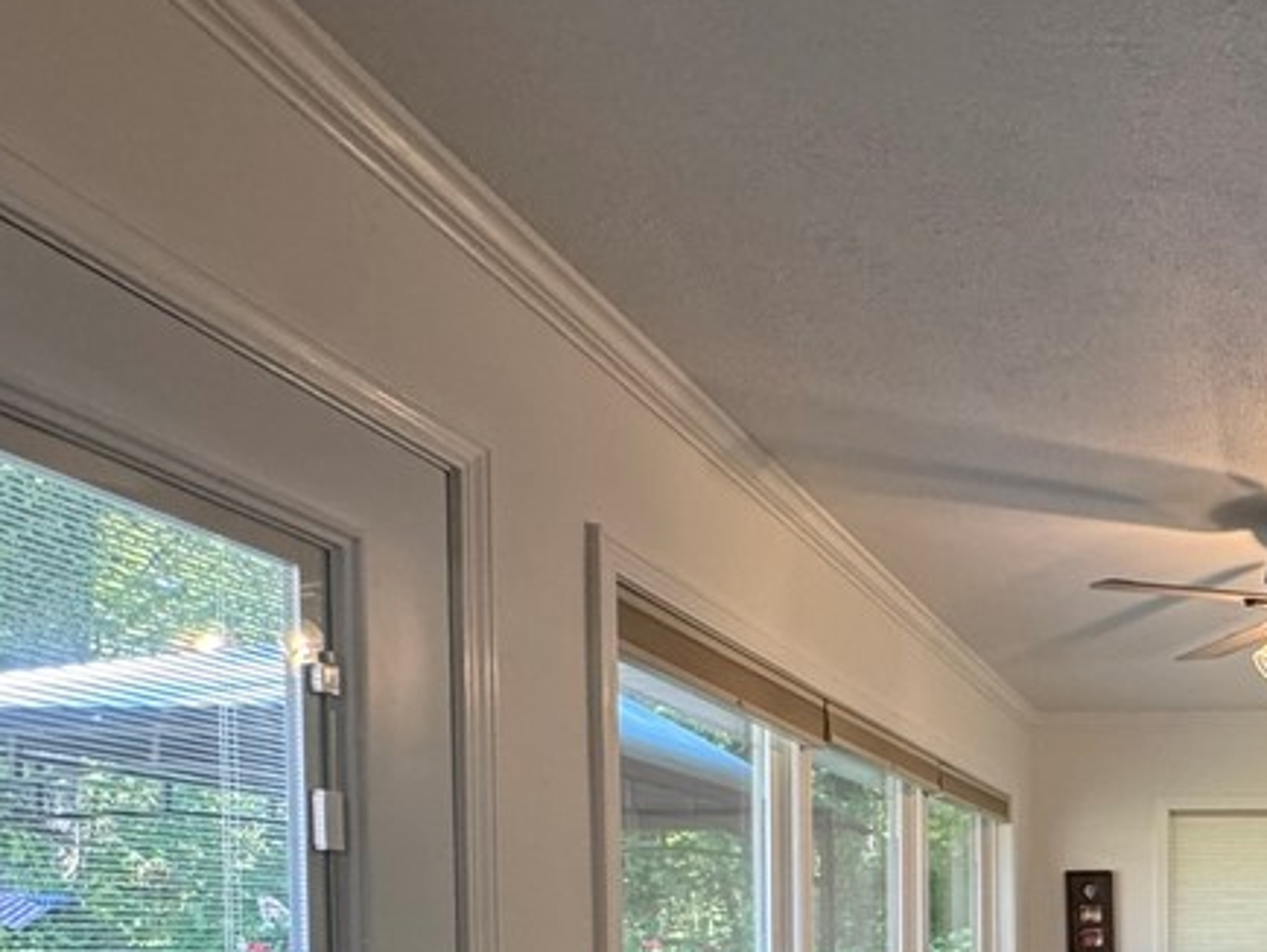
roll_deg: -0.5
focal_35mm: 33
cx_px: 1328
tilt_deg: -2.6
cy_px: 990
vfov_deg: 37.5
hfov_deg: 44.8
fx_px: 1209
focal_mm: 2.22
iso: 250
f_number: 2.2
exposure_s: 1/120
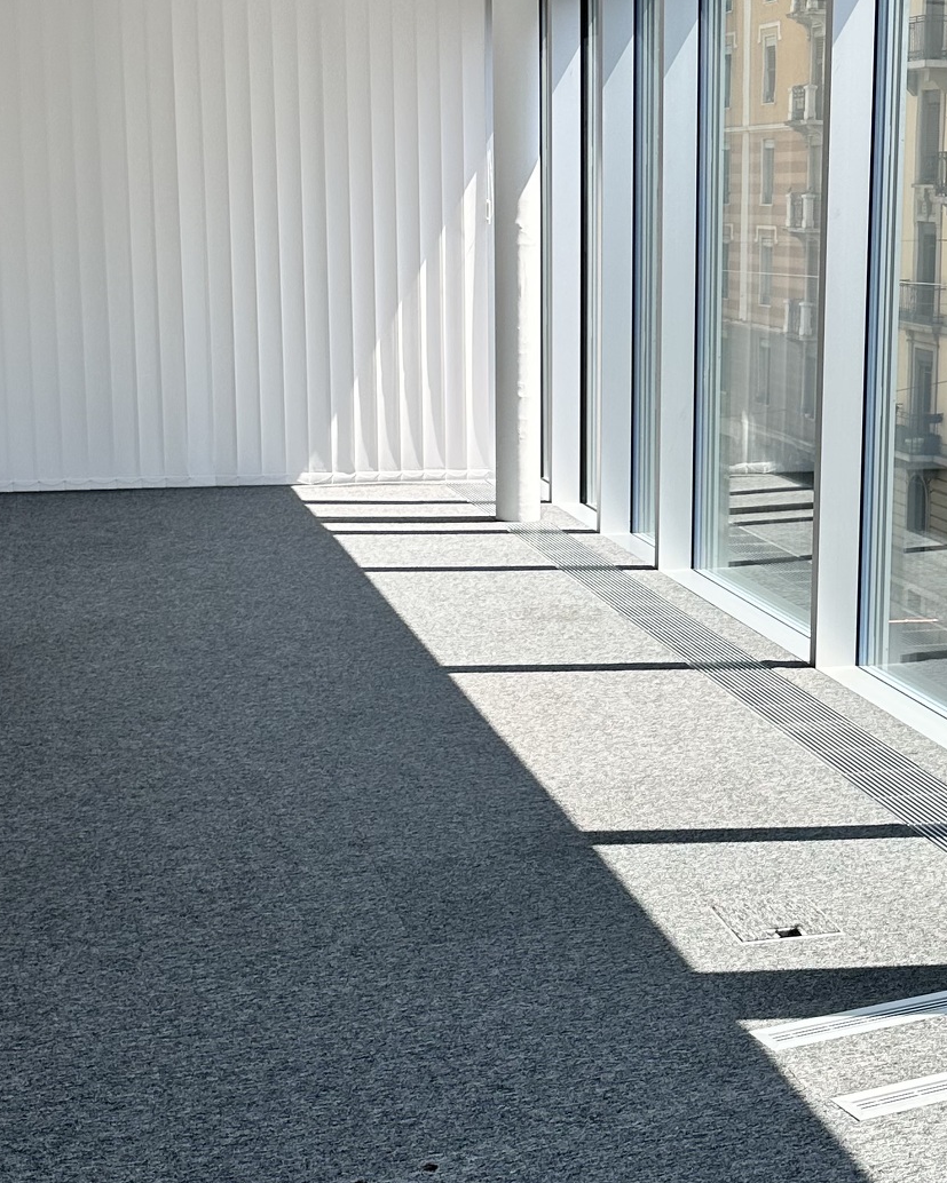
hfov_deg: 25.8
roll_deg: -0.9
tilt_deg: -8.3
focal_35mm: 58
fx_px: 2032
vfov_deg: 32.5
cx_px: 741
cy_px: 554
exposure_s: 1/1119
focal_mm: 6.86
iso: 80
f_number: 1.78
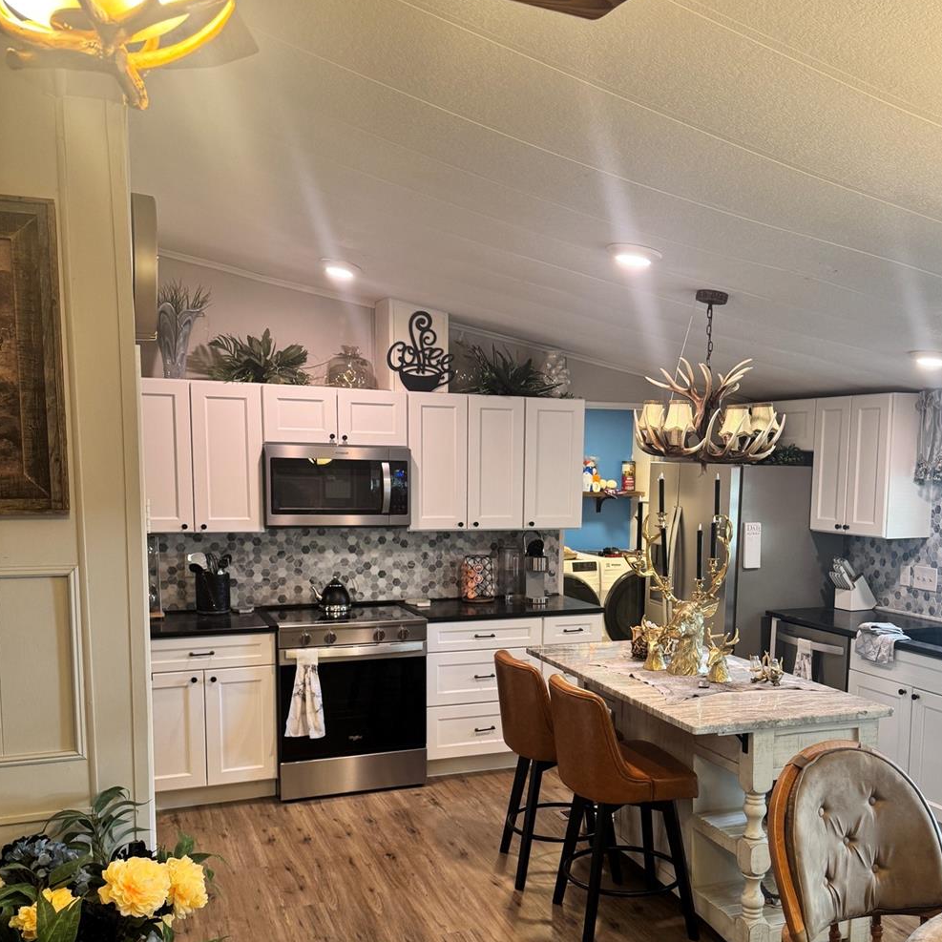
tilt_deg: -6.4
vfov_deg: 49.3
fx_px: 1016
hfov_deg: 49.6
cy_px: 583
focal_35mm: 33
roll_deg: +0.2
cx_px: 544
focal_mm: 6.76
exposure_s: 1/60
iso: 125
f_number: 1.78
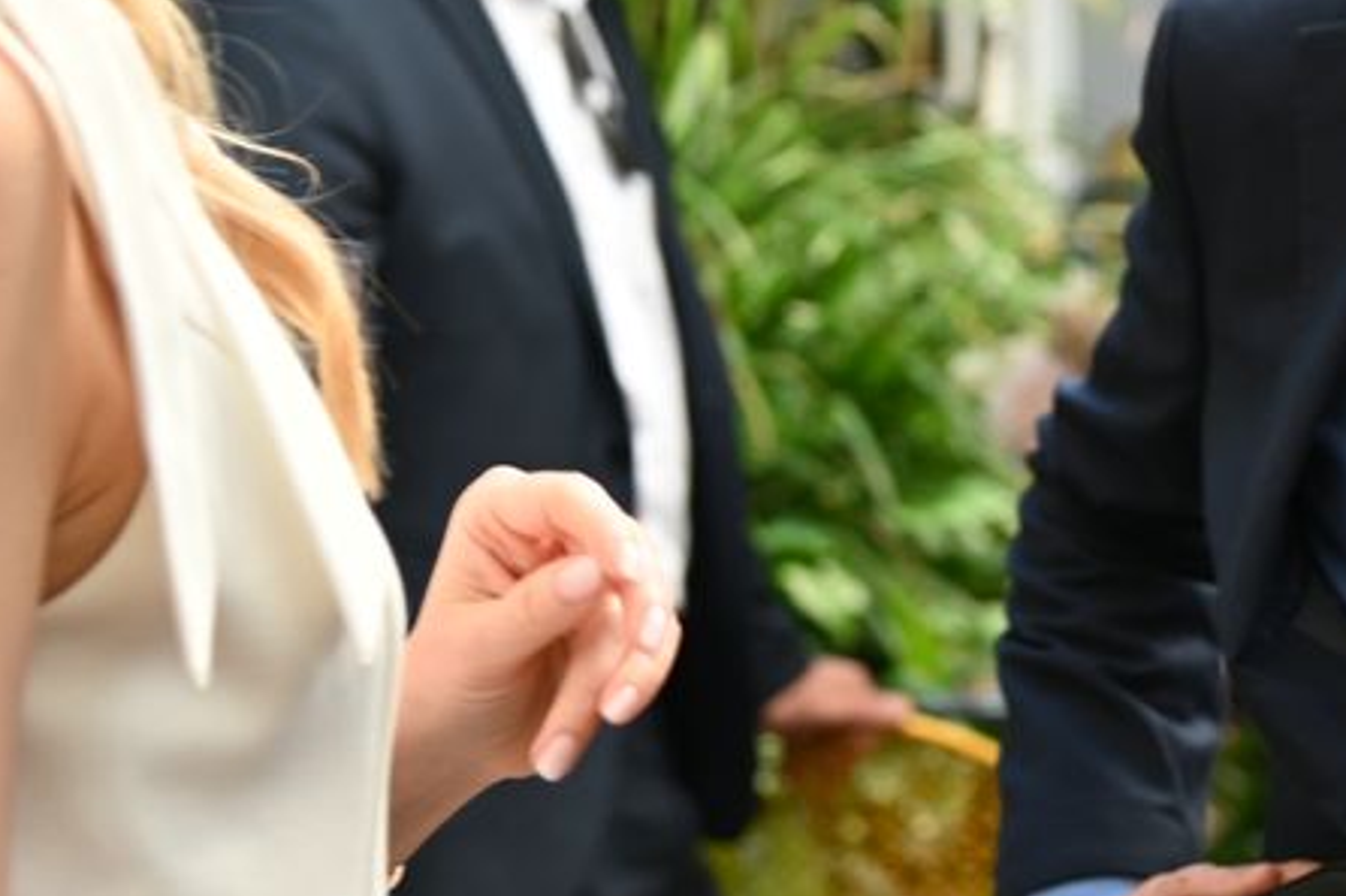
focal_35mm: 158
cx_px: 1482
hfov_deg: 12.8
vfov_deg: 8.6
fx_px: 5905
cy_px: 9
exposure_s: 1/125
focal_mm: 55
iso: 450
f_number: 4
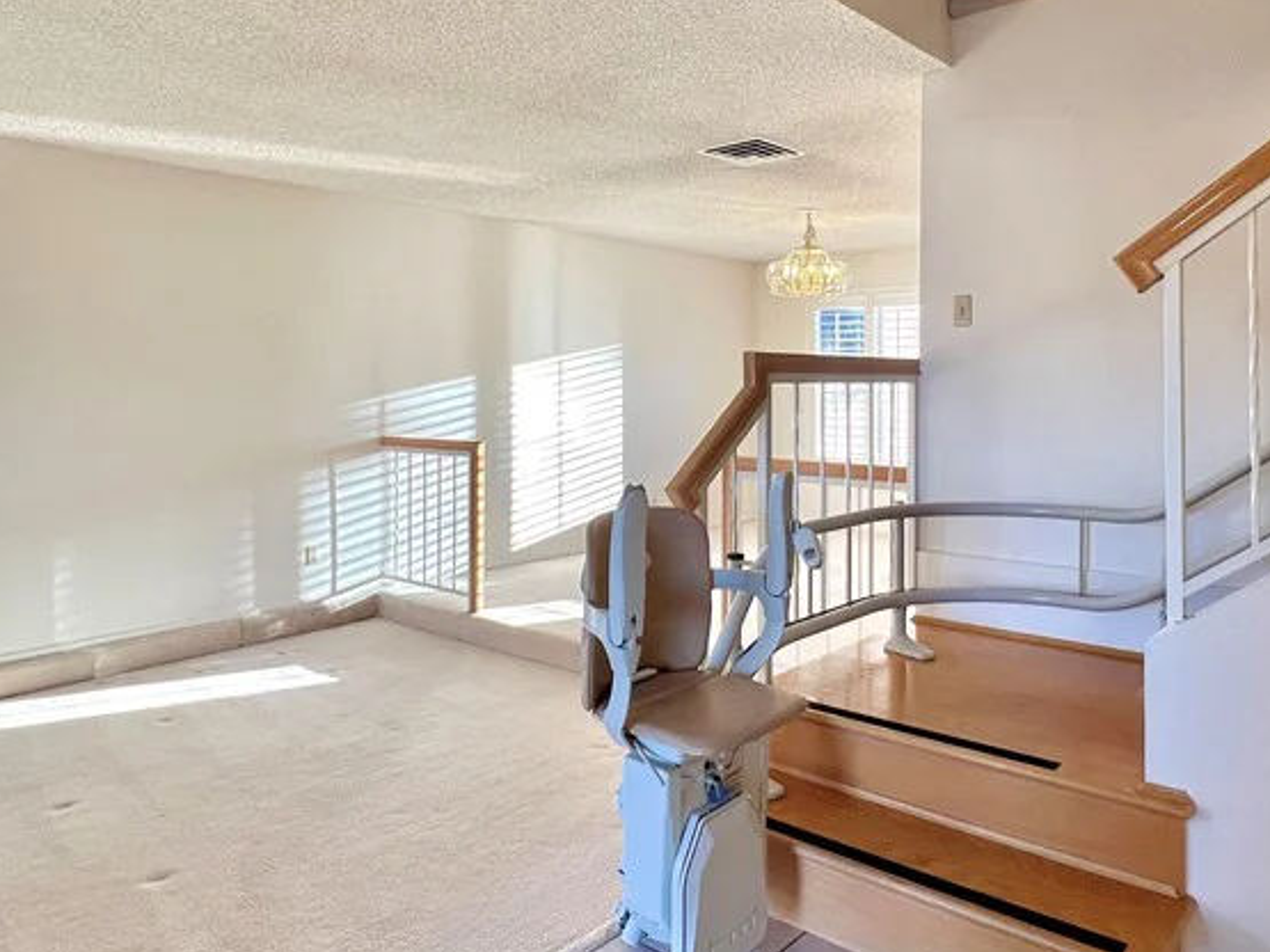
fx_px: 880
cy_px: 380
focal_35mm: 24
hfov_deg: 71.2
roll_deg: -0.5
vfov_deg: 56.4
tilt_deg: +0.6
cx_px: 732
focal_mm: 1.57
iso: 160
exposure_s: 1/120
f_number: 1.8
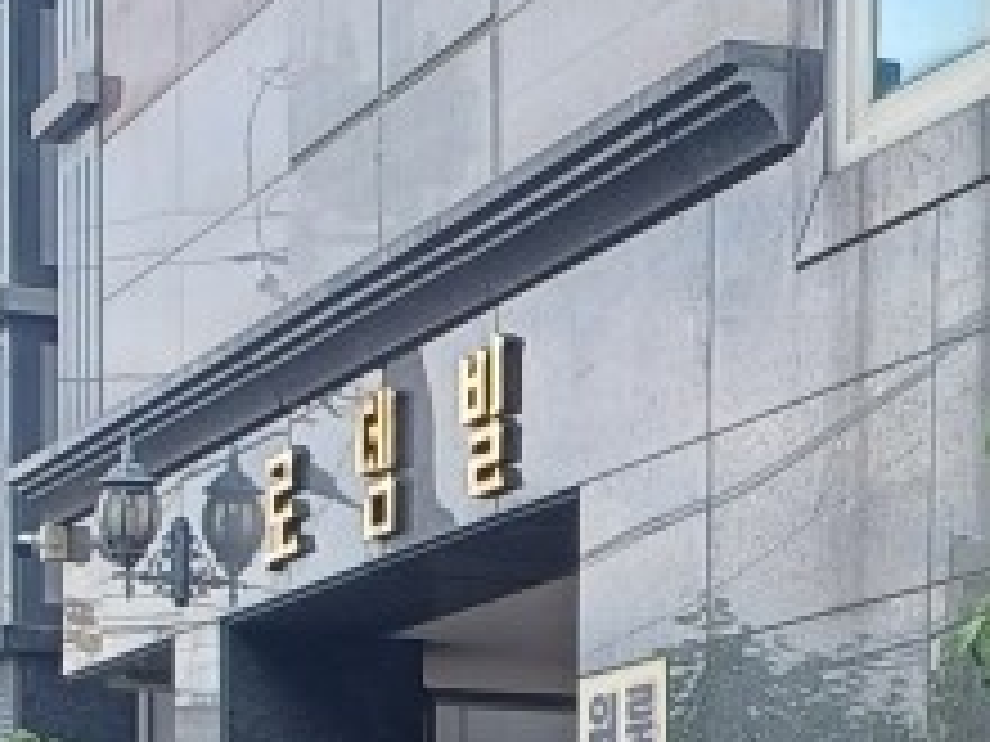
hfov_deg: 14.6
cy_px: 1210
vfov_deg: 10.6
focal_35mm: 134
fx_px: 3832
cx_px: 810
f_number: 1.8
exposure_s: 1/100
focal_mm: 5.06
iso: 25
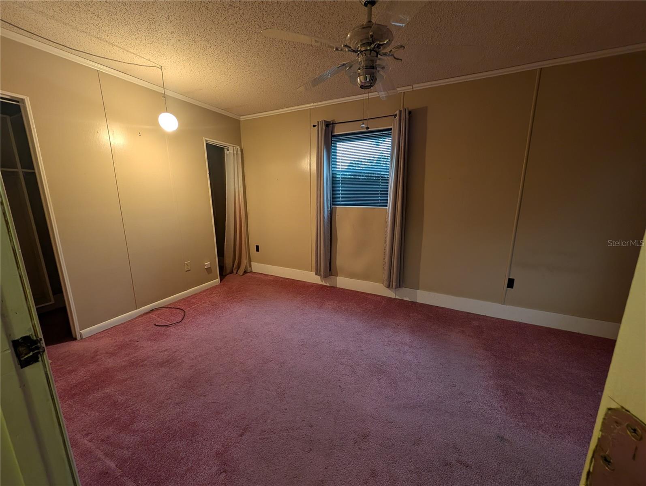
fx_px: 224
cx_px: 323
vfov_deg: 94.6
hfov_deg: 110.5
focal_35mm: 12
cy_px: 243
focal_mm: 2.23
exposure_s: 1/30
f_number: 1.95
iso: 93
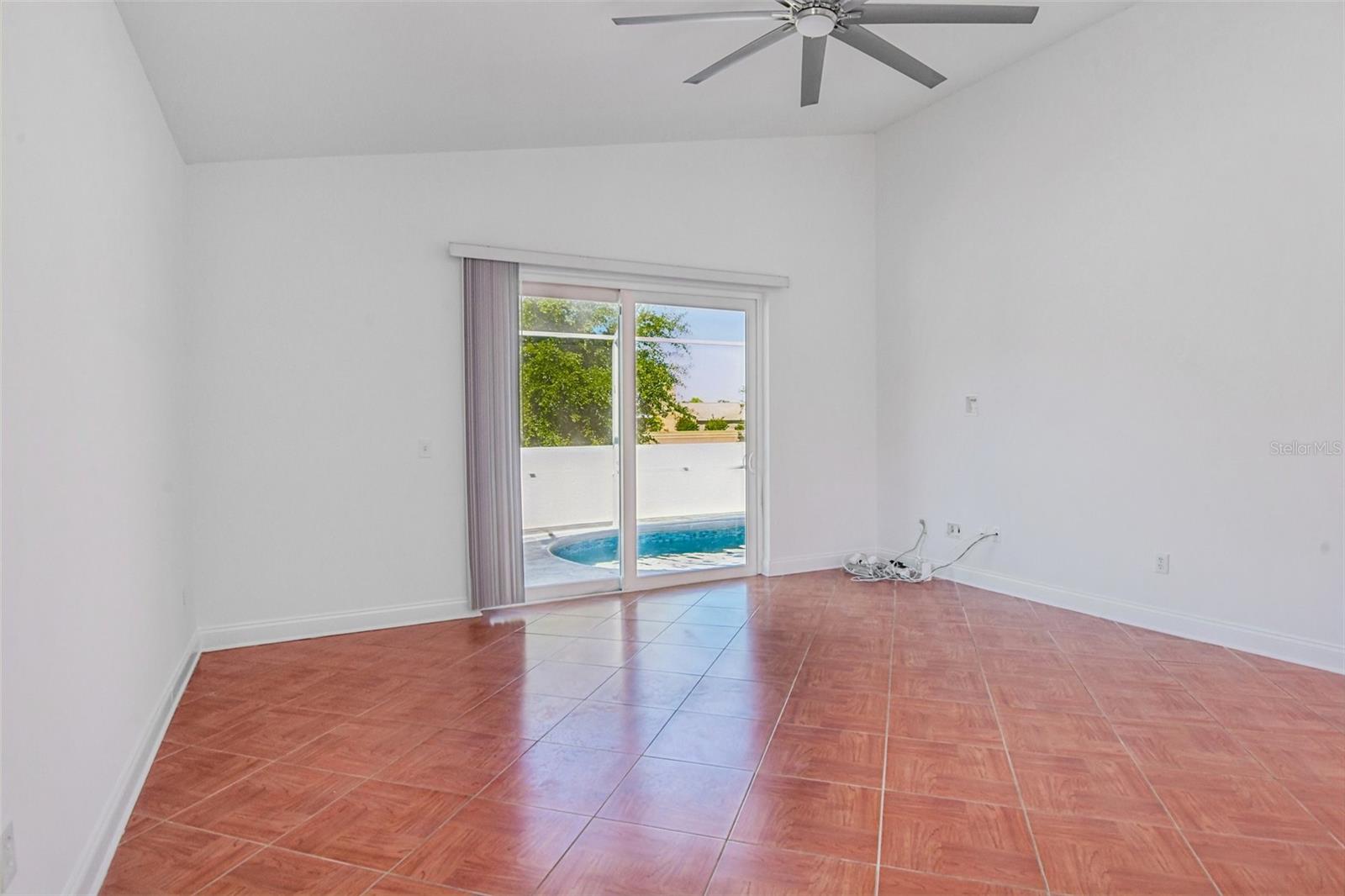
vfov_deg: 64.5
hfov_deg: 86.9
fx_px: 710
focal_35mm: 19
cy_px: 448
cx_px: 672
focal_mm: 19
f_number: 8
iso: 400
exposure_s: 1/80
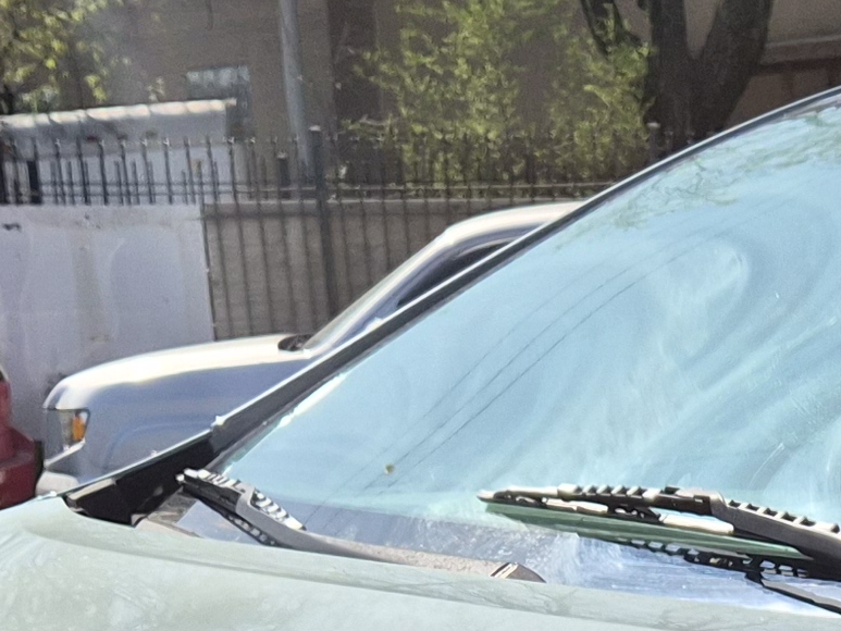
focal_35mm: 119
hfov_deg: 16.1
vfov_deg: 11.2
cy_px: 1277
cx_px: 904
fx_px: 2892
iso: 80
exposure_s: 1/6160
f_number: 1.8
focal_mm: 5.4
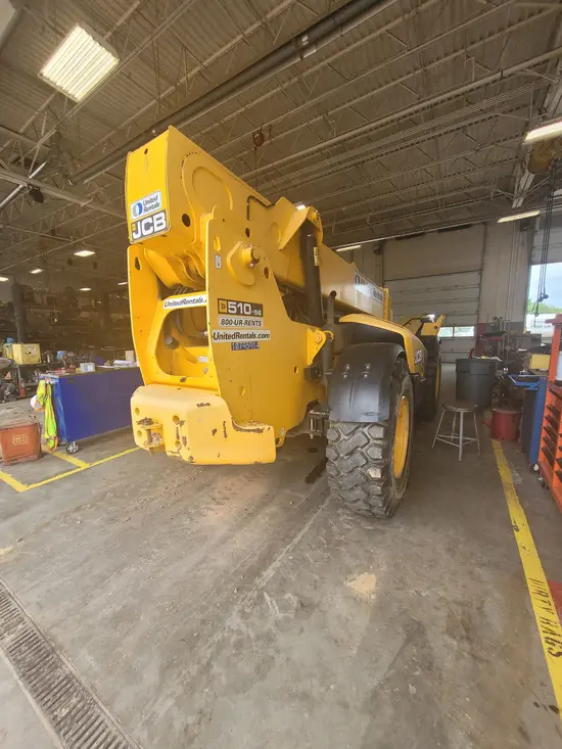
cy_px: 374
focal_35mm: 13
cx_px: 281
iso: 40
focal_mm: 1.74
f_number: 2.2
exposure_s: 1/142
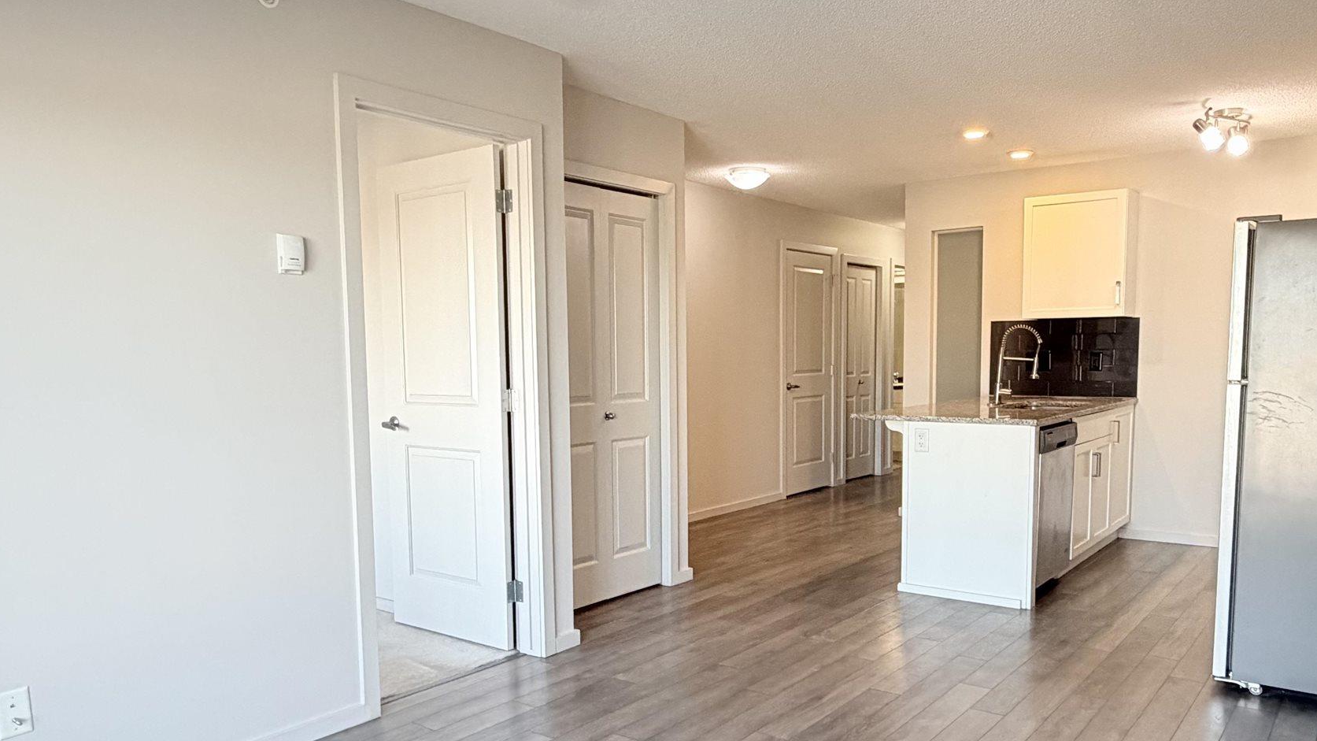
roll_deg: +0.9
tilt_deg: -5.9
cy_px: 451
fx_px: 978
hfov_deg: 67.9
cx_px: 686
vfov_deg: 41.3
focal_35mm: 28
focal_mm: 2.22
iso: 200
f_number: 2.2
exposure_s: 1/120
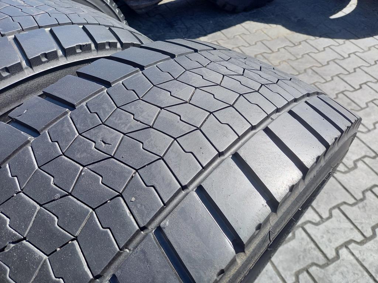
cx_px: 189
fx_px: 273
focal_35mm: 25
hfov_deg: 69.4
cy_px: 142
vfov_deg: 54.9
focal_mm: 4.65
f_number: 1.8
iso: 50
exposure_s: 1/340
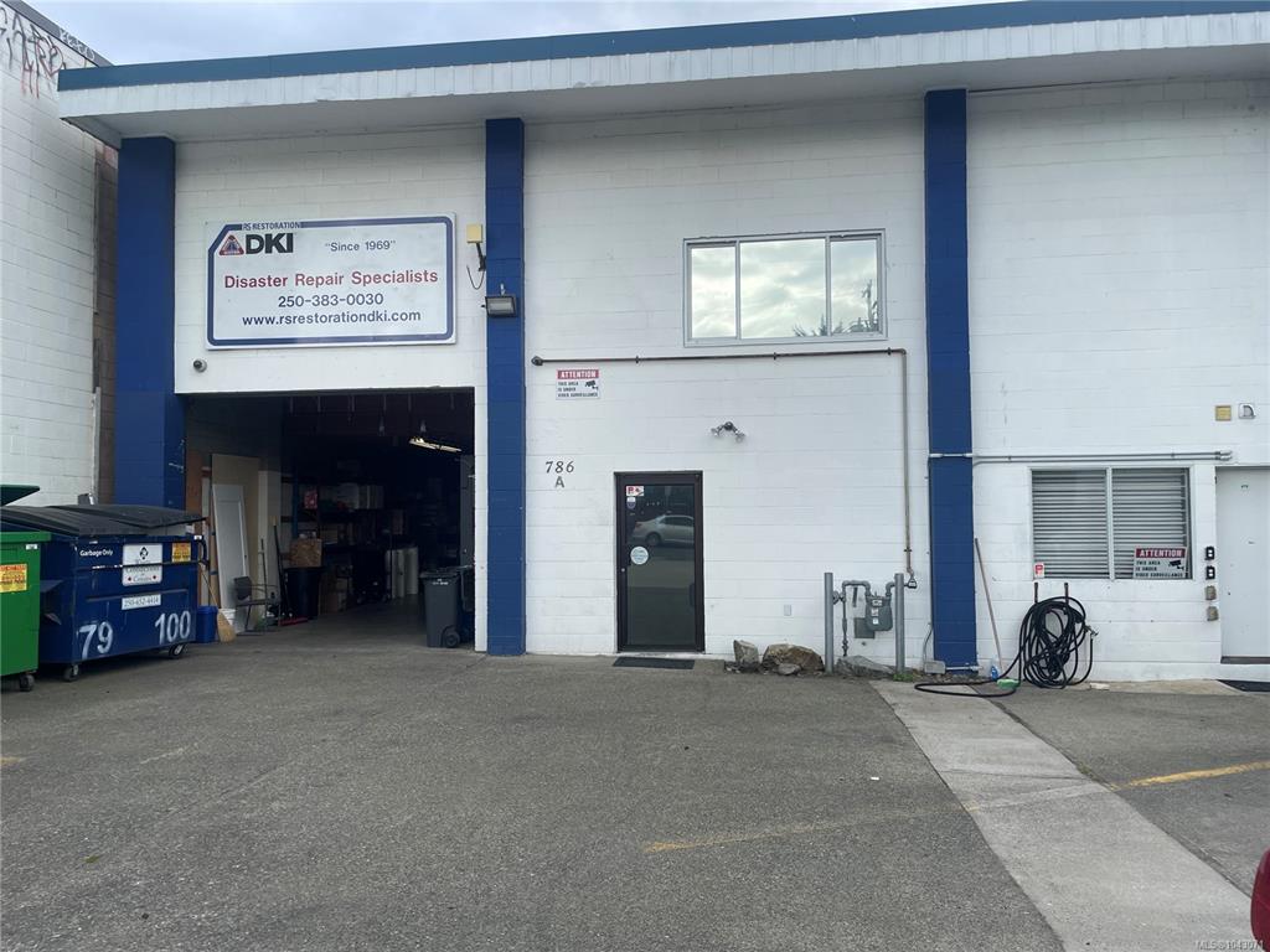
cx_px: 635
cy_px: 476
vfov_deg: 53.1
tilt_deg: +3.0
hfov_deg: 67.3
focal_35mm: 26
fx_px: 954
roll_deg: +1.2
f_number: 1.6
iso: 32
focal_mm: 4.2
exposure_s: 1/1887
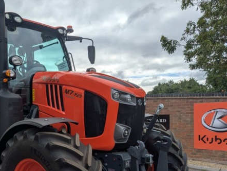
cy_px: 126
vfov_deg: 36.9
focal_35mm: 38
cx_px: 58
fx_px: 249
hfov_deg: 47.2
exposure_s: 1/3534
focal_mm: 6.81
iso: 45
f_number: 1.85
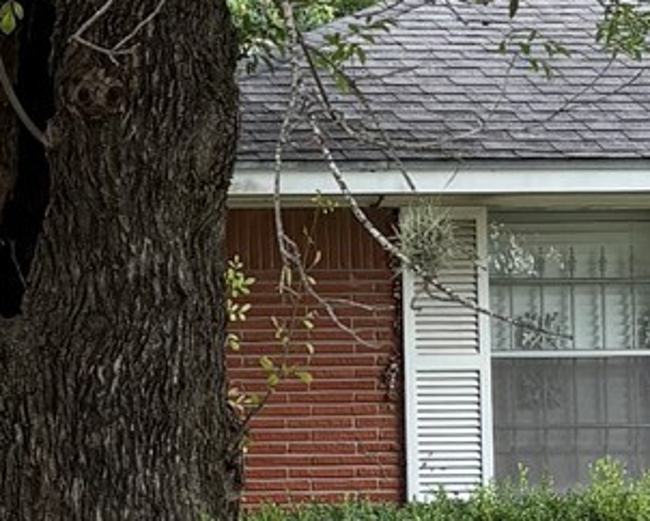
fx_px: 3311
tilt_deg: +5.4
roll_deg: +0.9
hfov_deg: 10.9
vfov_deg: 9.0
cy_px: 245
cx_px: -215
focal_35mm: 172
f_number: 1.6
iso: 64
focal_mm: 5.96
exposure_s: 1/496
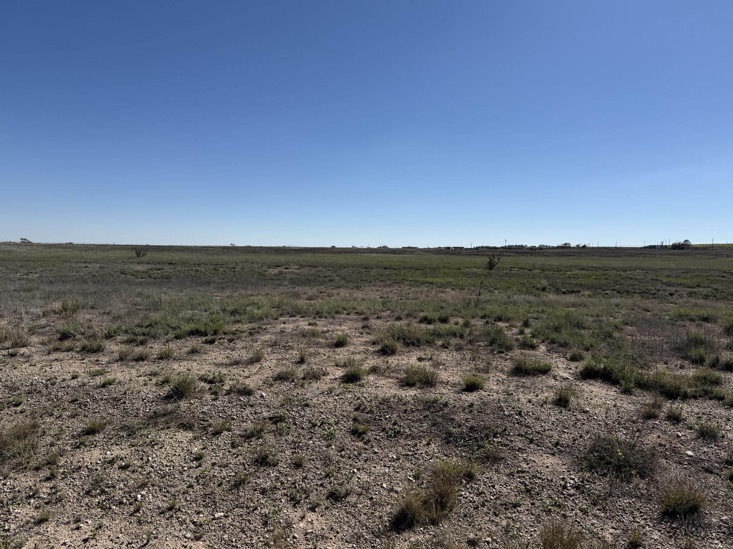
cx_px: 366
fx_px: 508
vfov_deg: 56.8
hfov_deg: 71.6
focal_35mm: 24
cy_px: 274
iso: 80
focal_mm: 6.76
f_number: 1.78
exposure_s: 1/9091
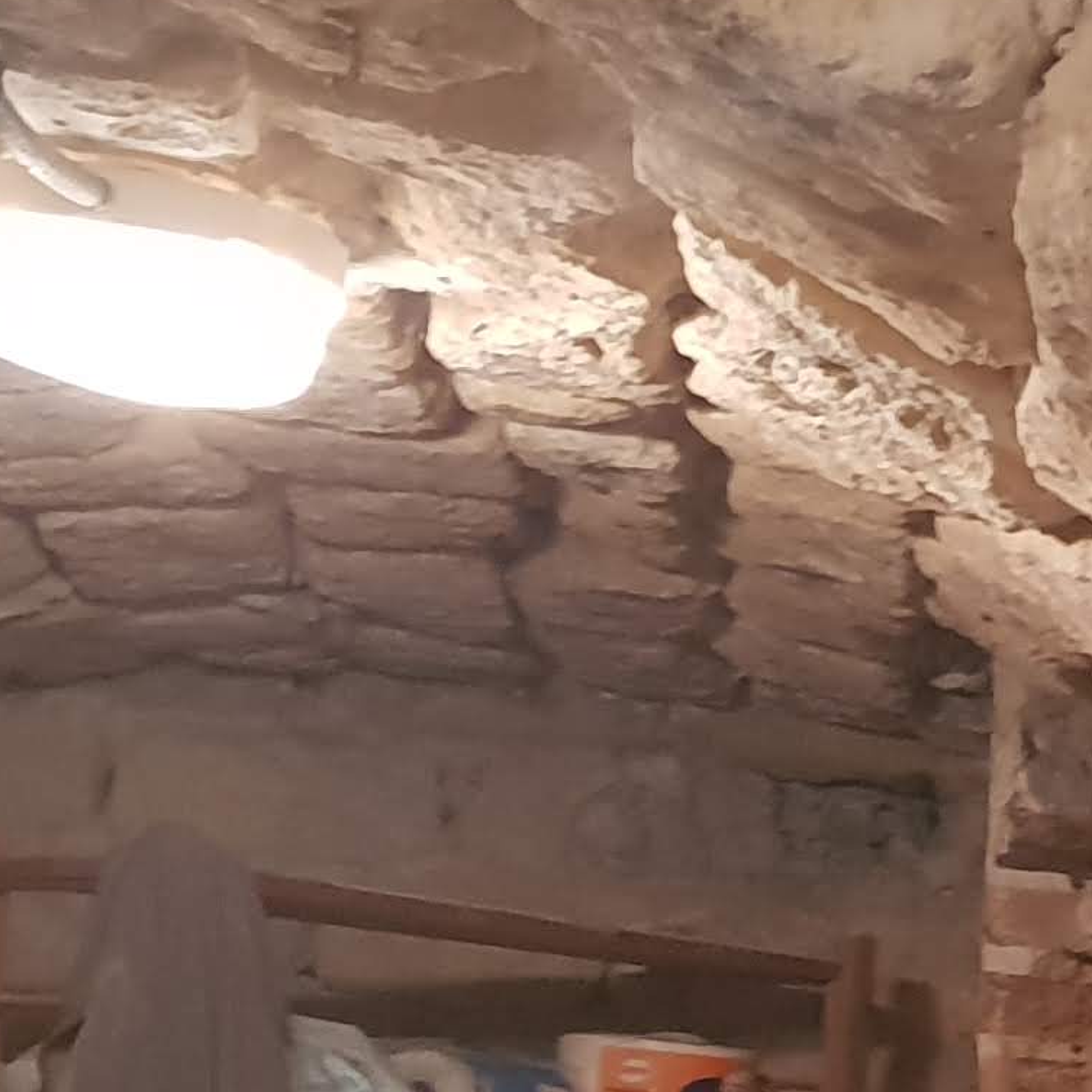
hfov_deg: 13.0
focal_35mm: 123
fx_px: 4390
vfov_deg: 13.9
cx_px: 1887
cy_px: 1221
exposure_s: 1/11
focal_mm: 4.3
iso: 250
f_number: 1.5
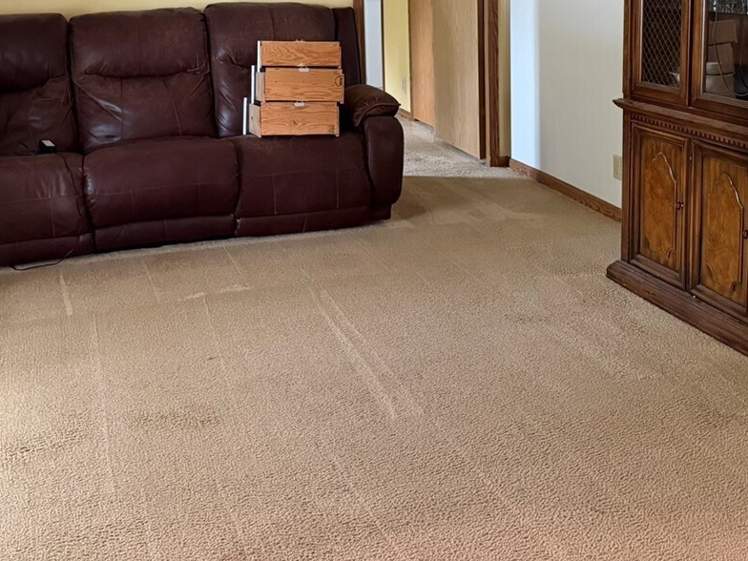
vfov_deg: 28.9
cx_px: 346
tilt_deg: -8.0
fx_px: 1059
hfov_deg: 38.9
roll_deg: +2.6
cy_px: 95
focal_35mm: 49
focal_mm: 6.76
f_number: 1.78
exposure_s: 1/40
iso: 800
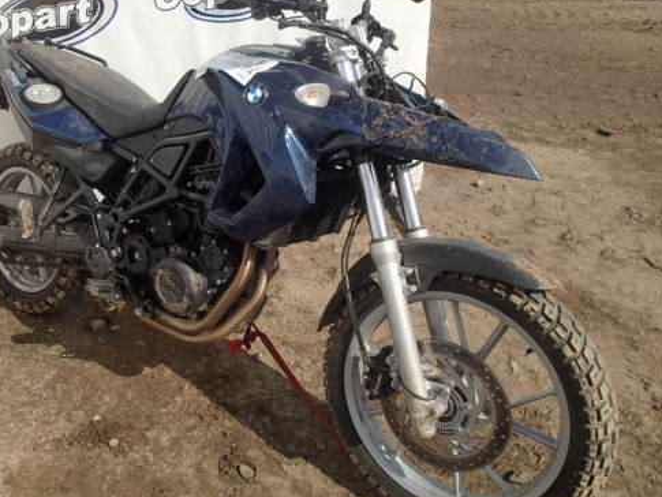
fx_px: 631
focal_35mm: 33
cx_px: 229
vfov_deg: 43.0
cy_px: 247
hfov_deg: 54.4
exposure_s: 1/200
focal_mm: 4.5
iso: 100
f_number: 8
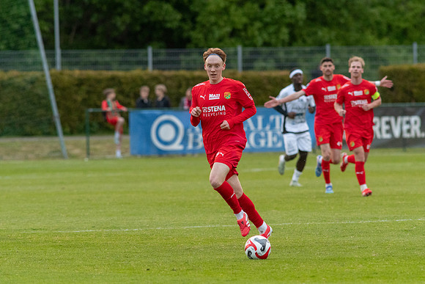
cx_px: 212
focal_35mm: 450
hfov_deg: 4.6
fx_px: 5313
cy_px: 142
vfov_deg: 3.1
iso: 3600
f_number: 4
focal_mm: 300
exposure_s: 1/1250
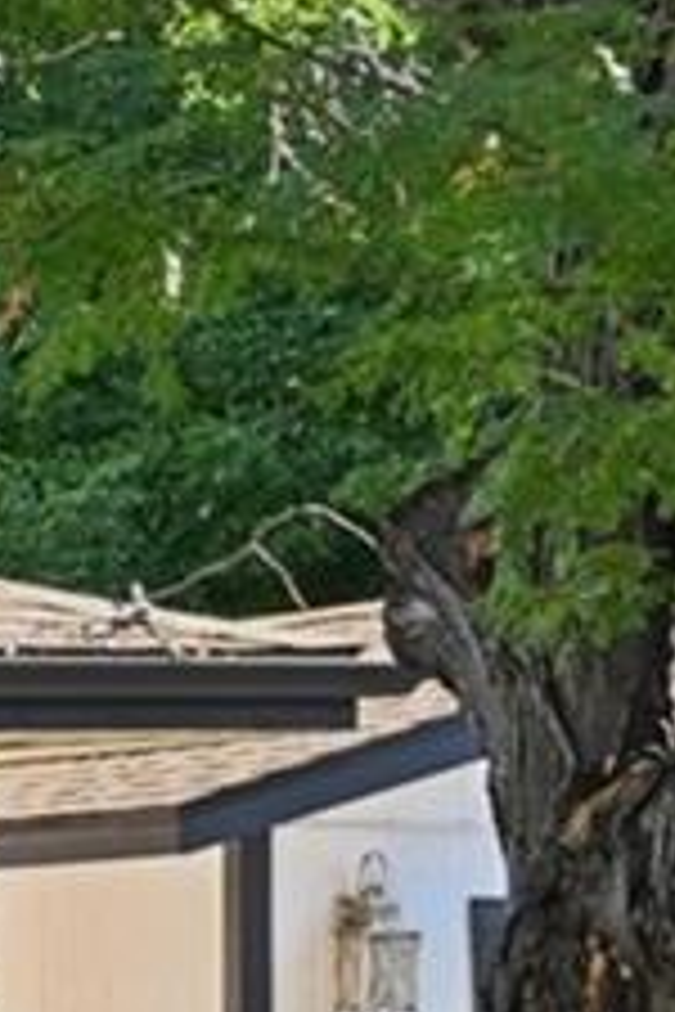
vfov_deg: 9.6
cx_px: -2840
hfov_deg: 5.0
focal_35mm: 213
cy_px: 985
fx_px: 5990
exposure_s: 1/30
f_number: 8
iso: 100
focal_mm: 30
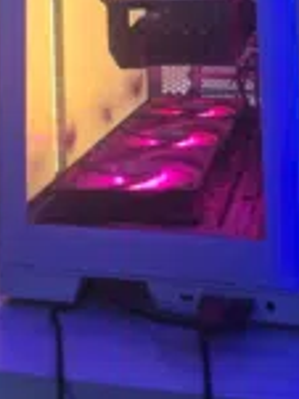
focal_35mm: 61
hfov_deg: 24.0
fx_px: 704
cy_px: -92
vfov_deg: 27.5
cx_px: 156
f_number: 1.7
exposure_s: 1/120
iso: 400
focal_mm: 6.3
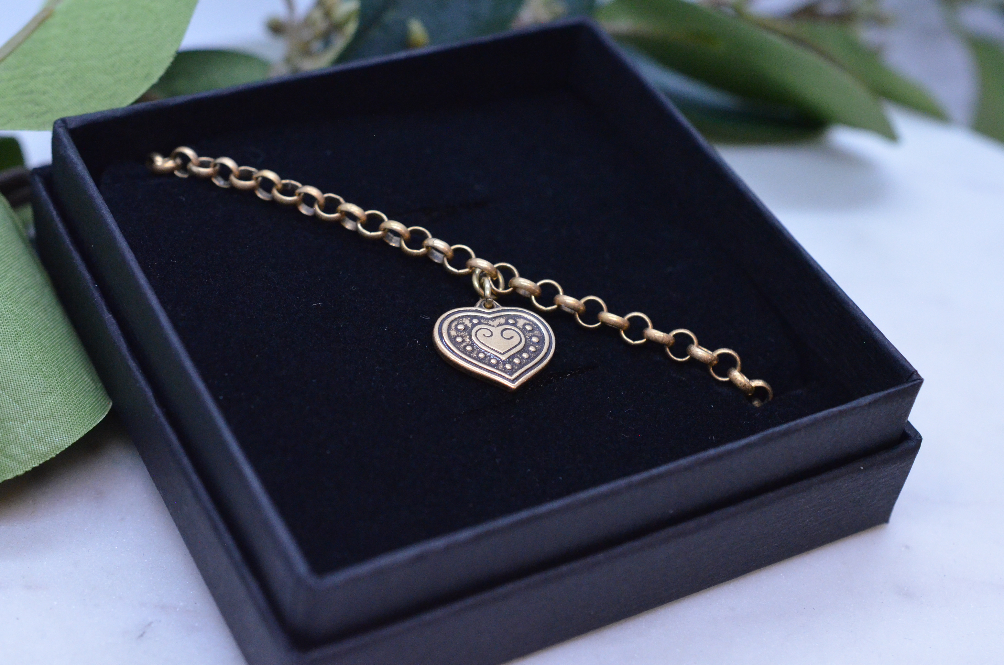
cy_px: 332
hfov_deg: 33.5
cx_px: 502
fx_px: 1670
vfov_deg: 22.5
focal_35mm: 60
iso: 3200
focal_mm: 40
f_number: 6.3
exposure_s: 1/800
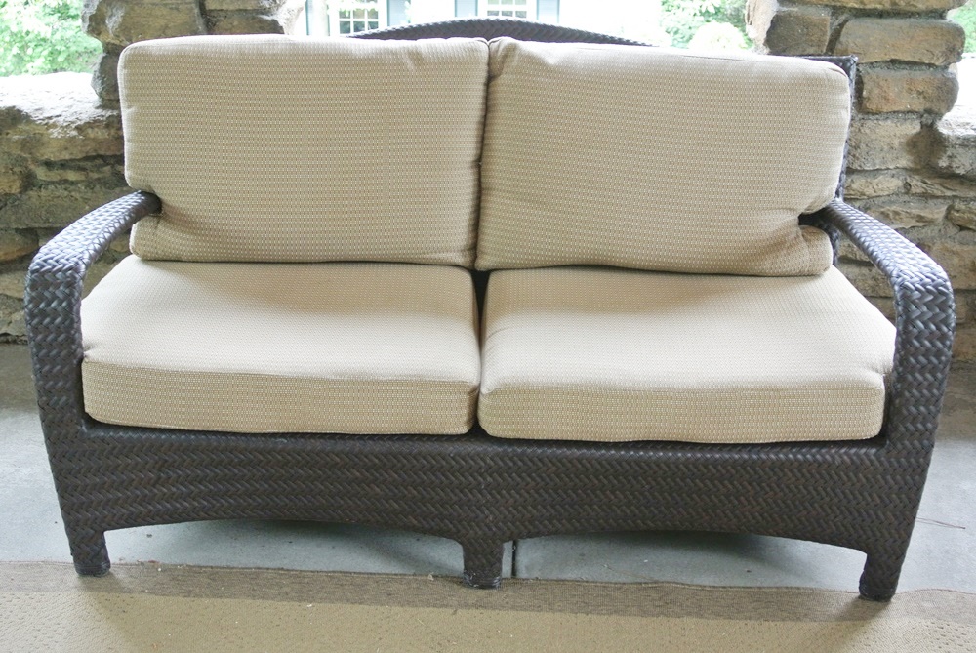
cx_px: 488
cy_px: 326
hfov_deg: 38.2
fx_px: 1411
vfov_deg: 26.1
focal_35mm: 52
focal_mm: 19.6
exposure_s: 1/60
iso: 450
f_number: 4.8
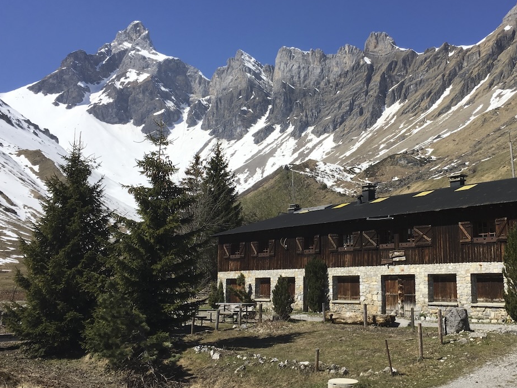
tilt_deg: +12.2
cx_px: 318
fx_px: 597
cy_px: 179
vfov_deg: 35.9
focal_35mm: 40
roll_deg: -0.3
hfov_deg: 46.5
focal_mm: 4.15
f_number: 2.2
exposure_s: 1/2481
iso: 25
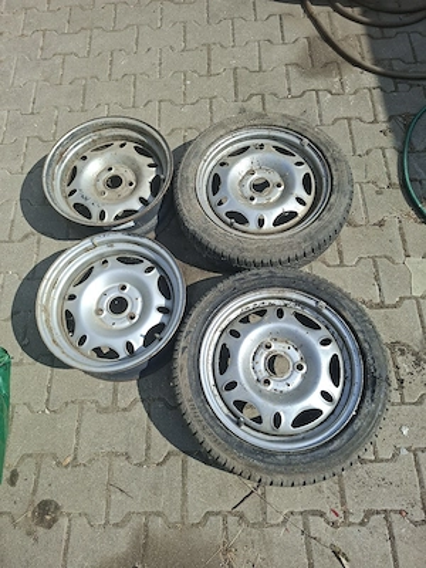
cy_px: 284
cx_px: 213
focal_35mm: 23
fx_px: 377
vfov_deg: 73.9
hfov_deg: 58.9
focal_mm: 5.54
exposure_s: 1/2000
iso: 50
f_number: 1.8
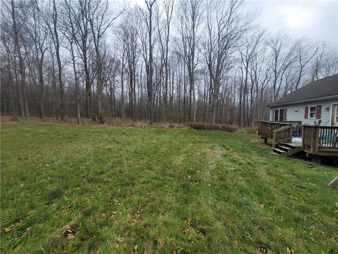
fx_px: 127
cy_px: 127
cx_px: 169
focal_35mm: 13
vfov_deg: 89.9
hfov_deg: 106.2
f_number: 2.2
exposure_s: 1/703
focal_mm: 2.2
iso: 64
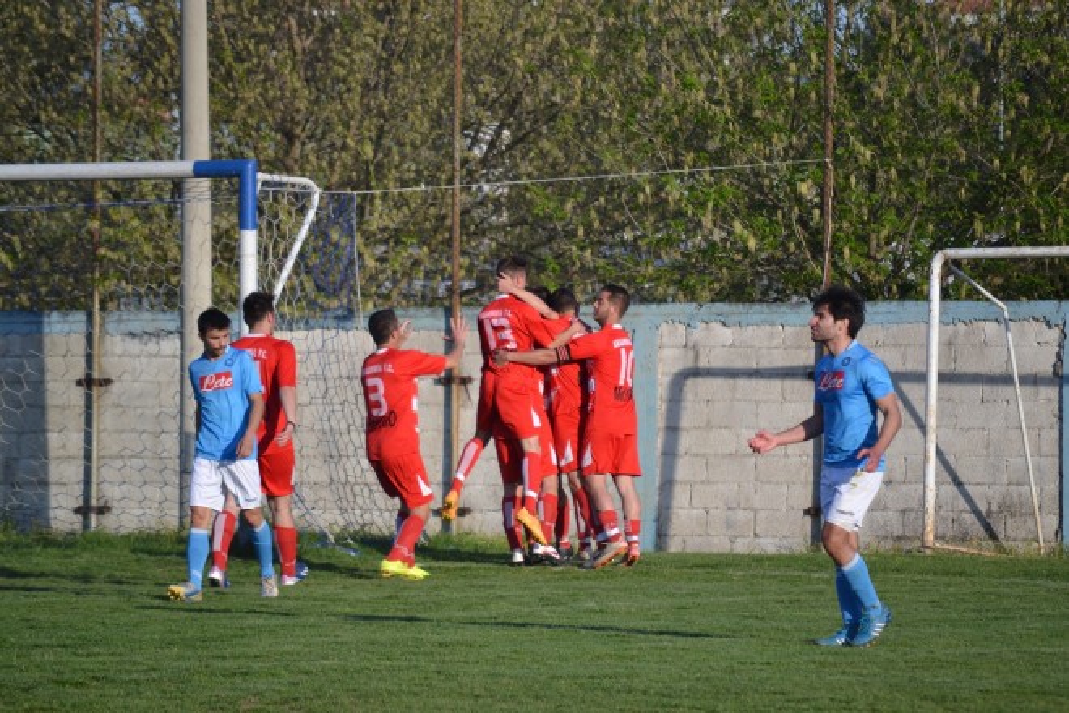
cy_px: 356
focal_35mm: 300
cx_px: 534
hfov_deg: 6.9
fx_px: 8908
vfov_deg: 4.6
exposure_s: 1/1250
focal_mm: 200
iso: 400
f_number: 5.6
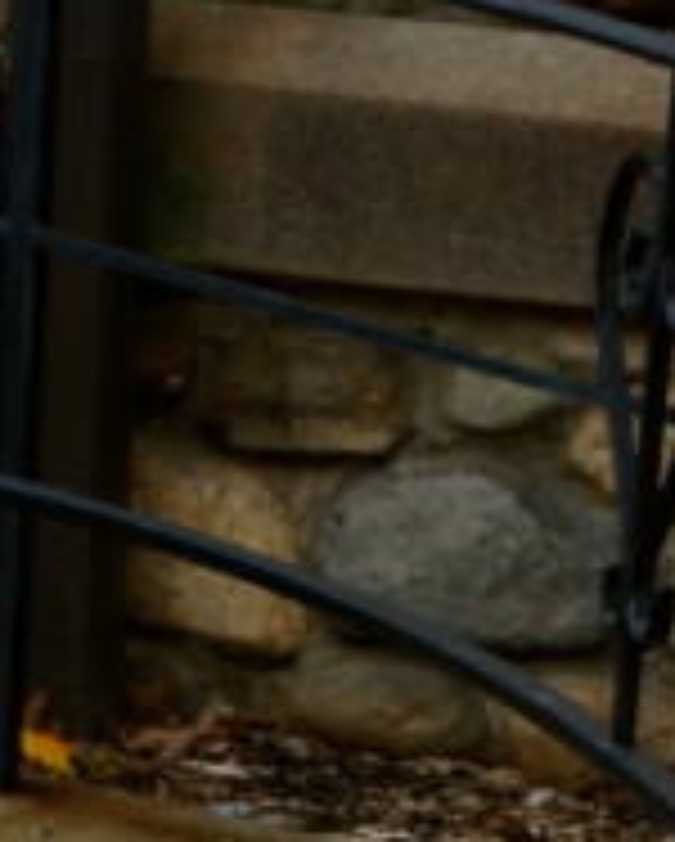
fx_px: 7429
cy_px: 624
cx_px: 1377
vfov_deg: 6.5
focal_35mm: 298
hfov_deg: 5.1
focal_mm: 28
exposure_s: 1/200
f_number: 7.1
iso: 200
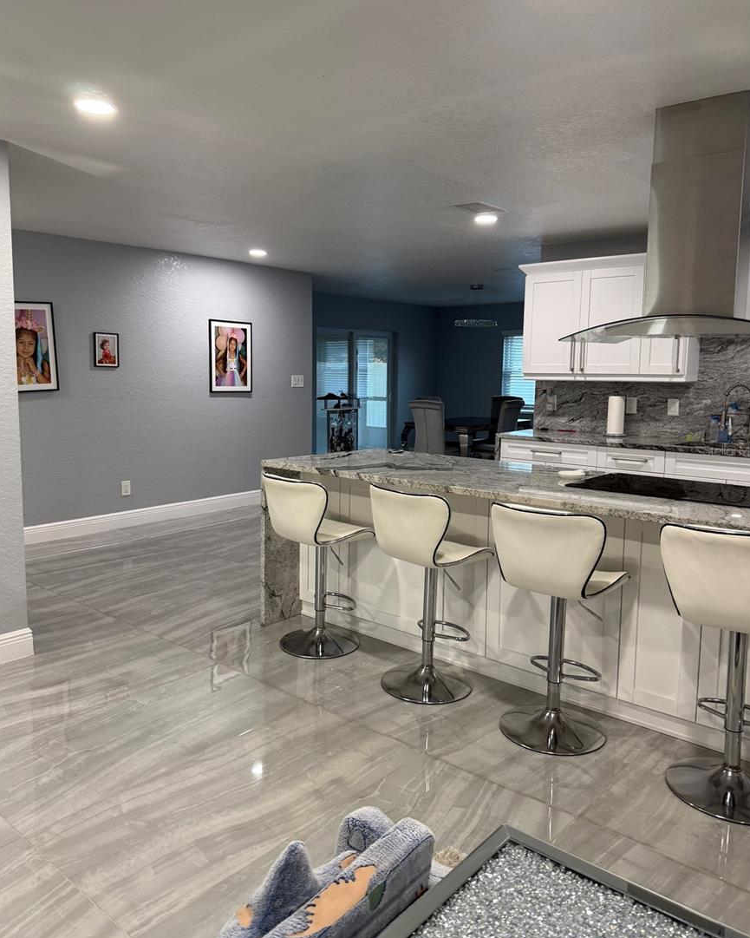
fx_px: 721
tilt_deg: -5.2
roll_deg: -0.5
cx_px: 375
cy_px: 450
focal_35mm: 26
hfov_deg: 54.9
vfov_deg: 66.0
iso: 160
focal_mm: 6.76
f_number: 1.78
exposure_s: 1/60
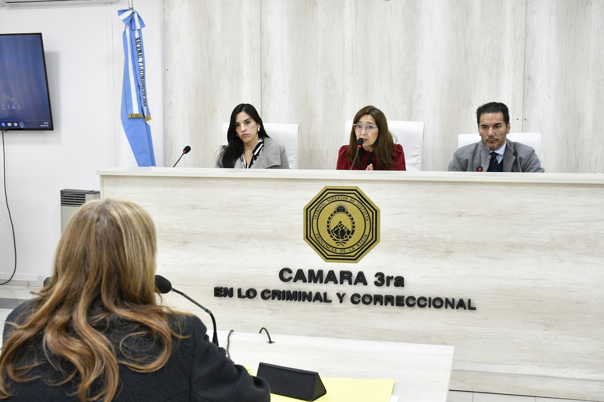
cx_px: 302
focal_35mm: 45
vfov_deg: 29.9
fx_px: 755
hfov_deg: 43.6
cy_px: 201
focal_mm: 30
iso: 2000
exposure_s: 1/60
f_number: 7.1
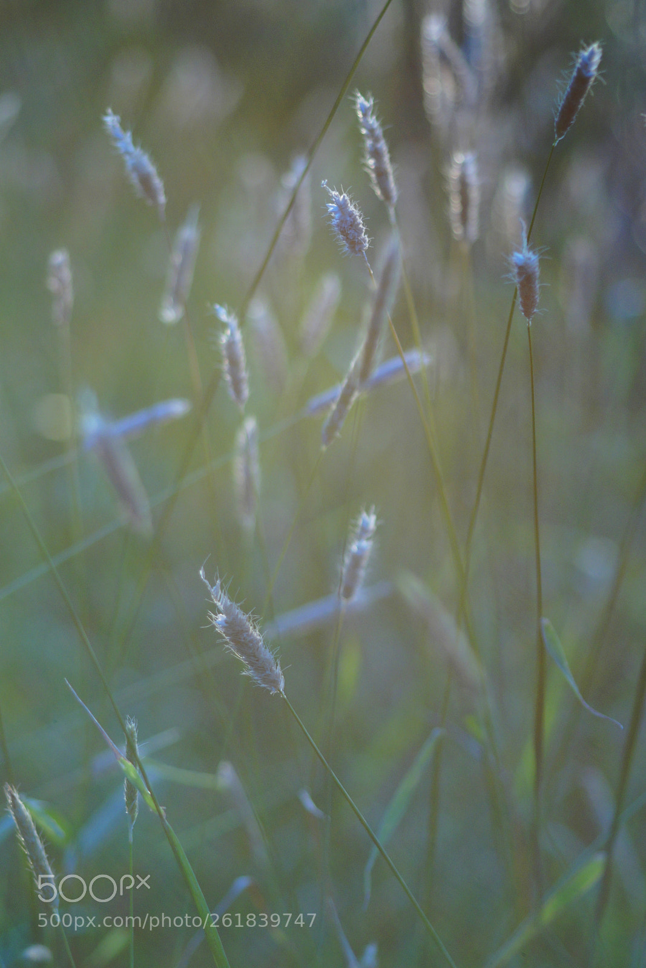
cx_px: 323
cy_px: 484
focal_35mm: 158
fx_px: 4238
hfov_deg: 8.7
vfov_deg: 13.0
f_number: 2.8
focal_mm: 105
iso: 200
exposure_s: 1/400
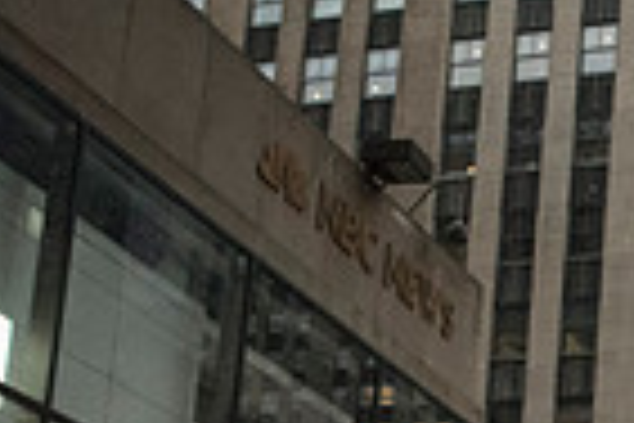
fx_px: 1743
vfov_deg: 12.8
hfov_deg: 18.4
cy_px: 718
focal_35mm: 99
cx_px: 944
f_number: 2.8
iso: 10000
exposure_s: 1/4000
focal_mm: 24
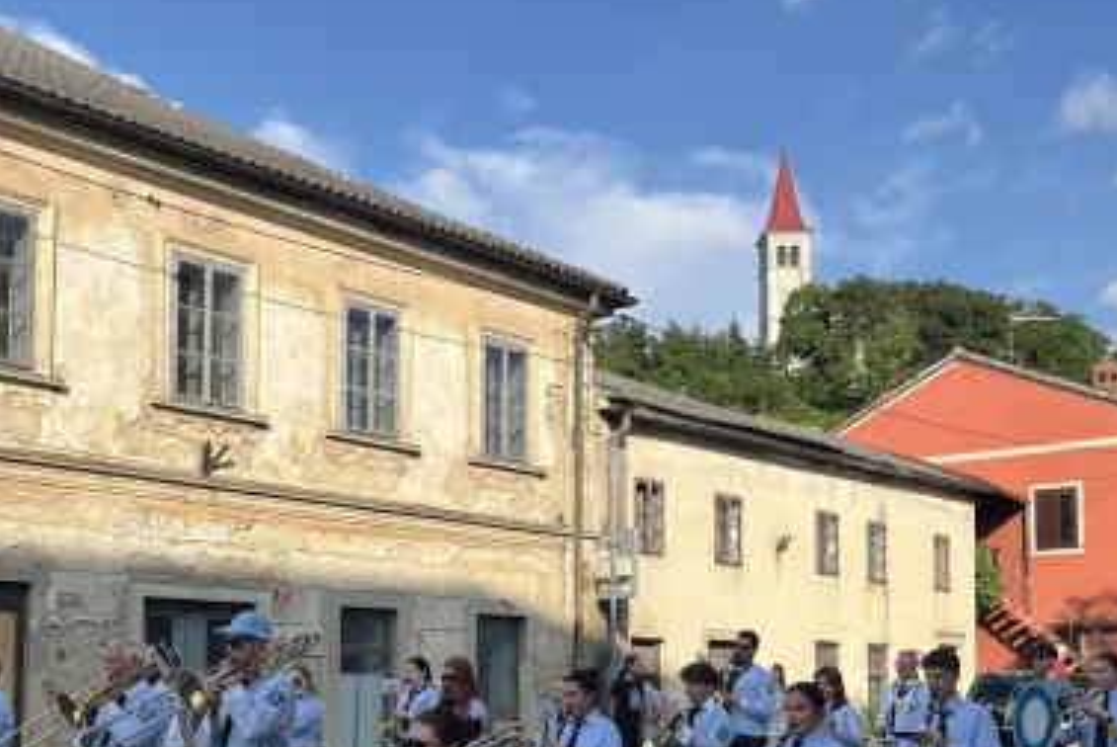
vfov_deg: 30.5
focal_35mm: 43
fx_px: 1335
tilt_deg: +3.7
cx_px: 409
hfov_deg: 45.0
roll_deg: +0.0
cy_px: 599
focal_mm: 5.1
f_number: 1.6
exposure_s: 1/3311
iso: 50
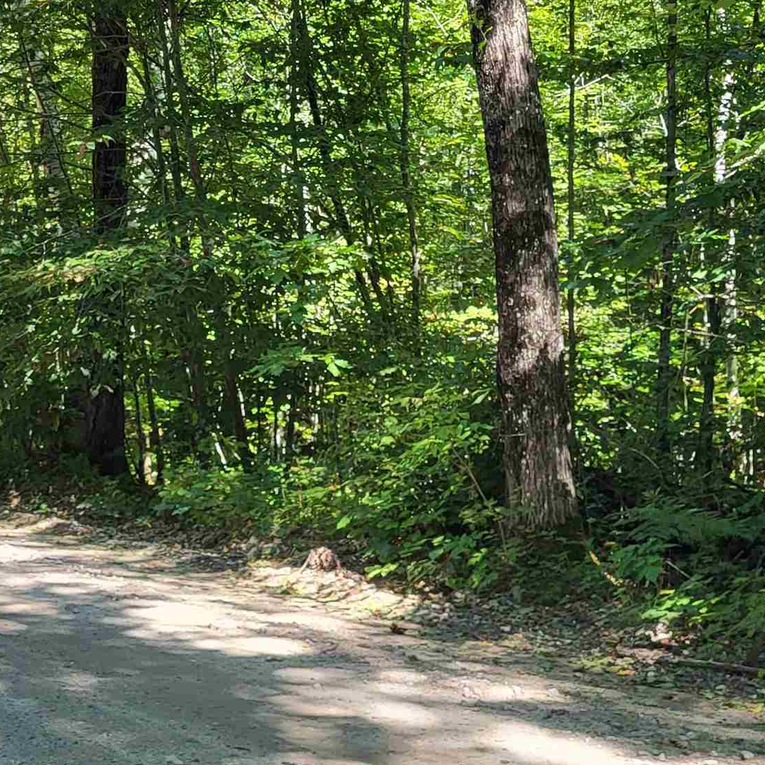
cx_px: 280
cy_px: 339
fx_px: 1600
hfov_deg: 26.8
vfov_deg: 26.9
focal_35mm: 64
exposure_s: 1/263
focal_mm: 5.4
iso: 40
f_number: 1.8
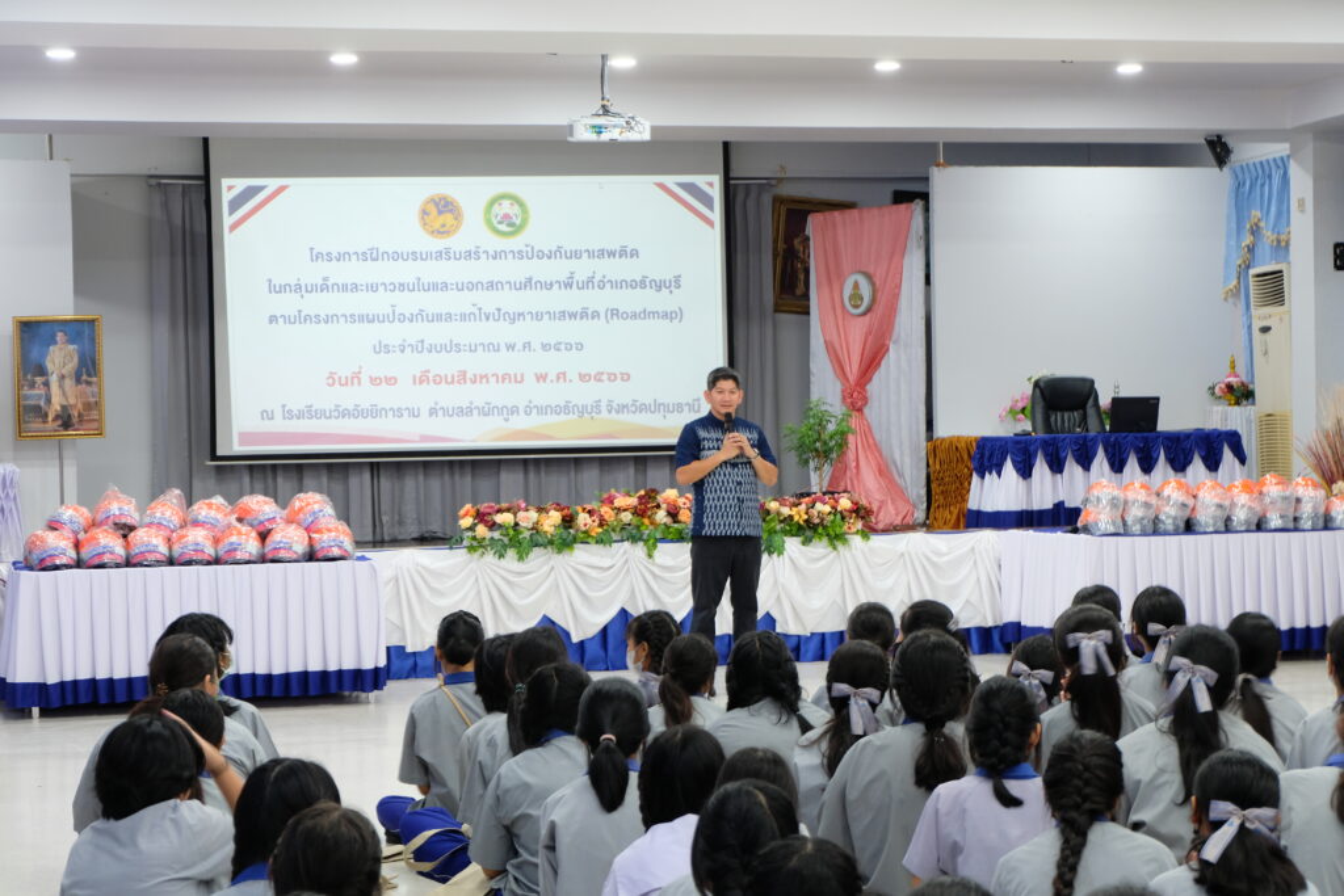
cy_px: 448
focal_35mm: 75
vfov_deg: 18.2
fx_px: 2800
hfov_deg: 27.0
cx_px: 672
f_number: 5.6
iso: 800
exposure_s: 1/15
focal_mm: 50
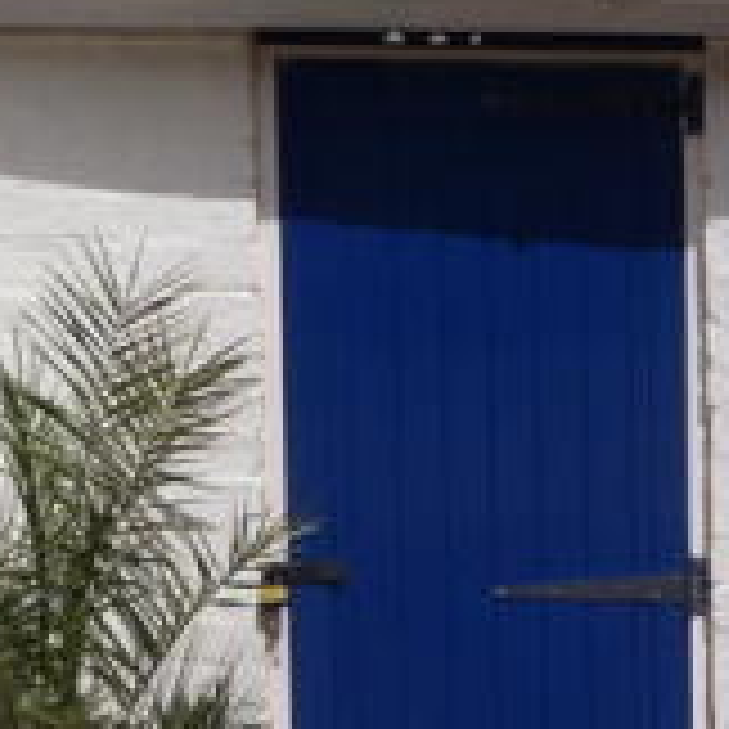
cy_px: 776
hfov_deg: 18.4
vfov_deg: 18.8
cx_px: 893
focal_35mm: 89
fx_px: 2121
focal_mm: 5
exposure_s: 1/200
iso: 80
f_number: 11
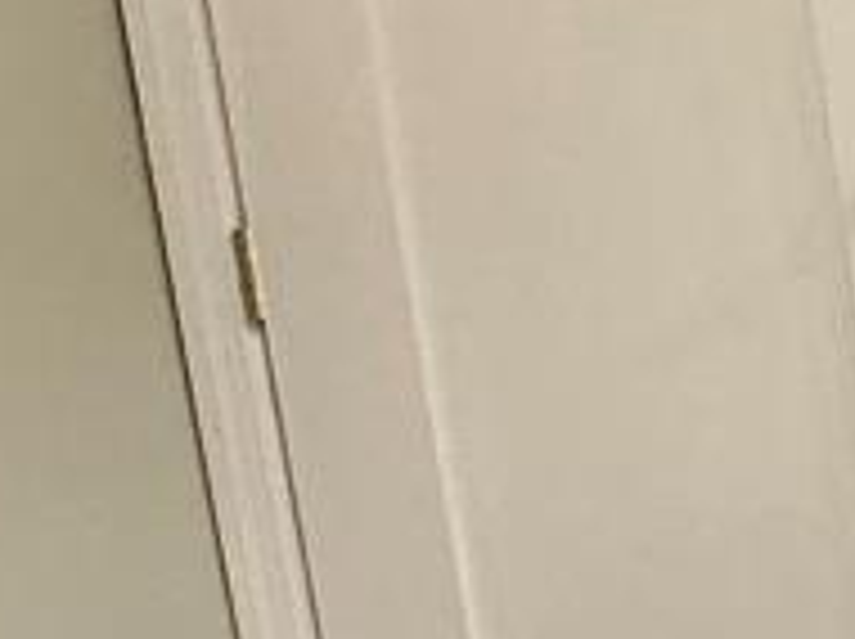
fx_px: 3725
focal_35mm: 151
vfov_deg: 9.7
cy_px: 680
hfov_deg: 10.6
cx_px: 2236
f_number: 1.8
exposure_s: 1/60
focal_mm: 3
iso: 125
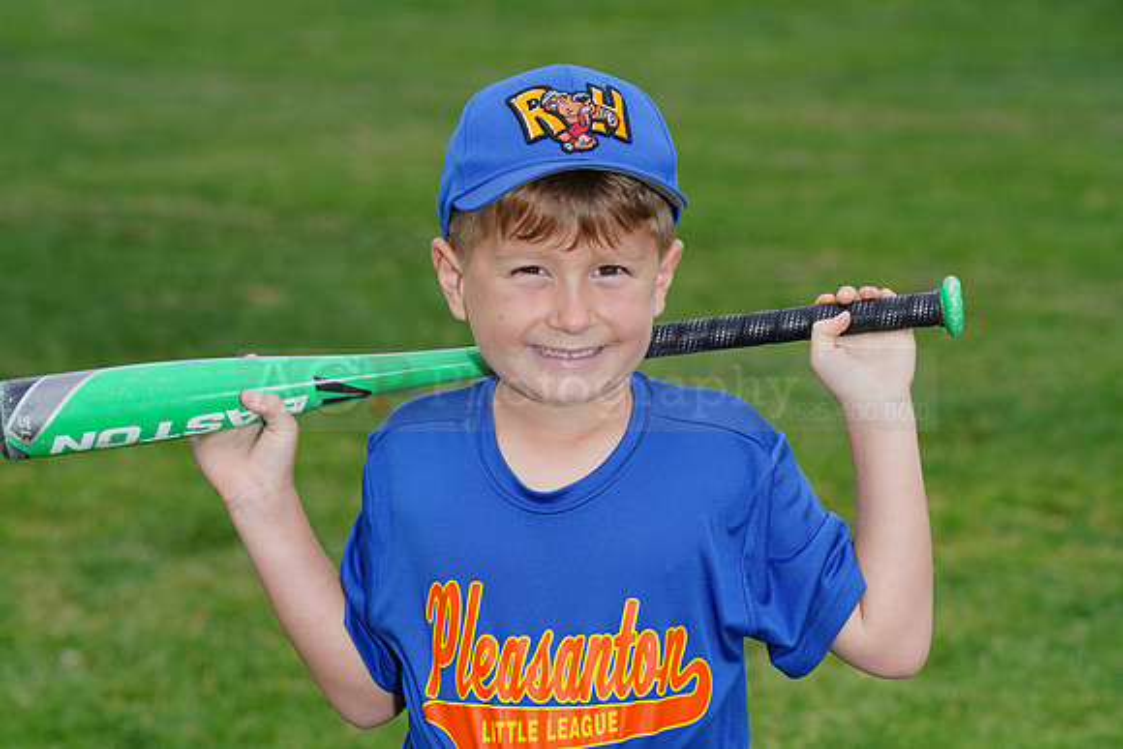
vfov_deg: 6.9
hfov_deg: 10.3
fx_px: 6240
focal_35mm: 200
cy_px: 374
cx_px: 562
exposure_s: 1/200
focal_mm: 200
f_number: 9
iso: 160
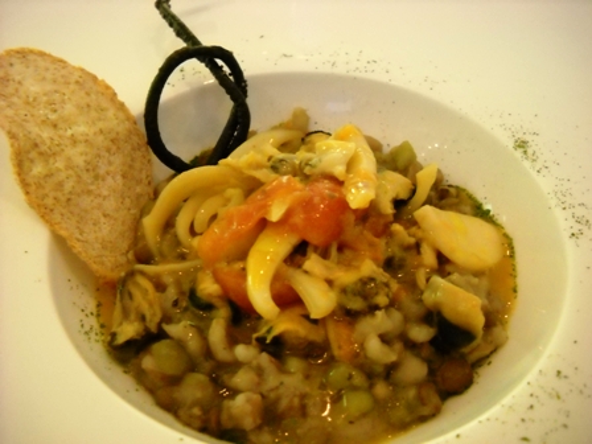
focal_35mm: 41
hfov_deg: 45.8
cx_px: 296
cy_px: 222
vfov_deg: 35.1
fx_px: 701
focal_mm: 6.72
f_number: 3.1
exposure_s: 1/9
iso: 800
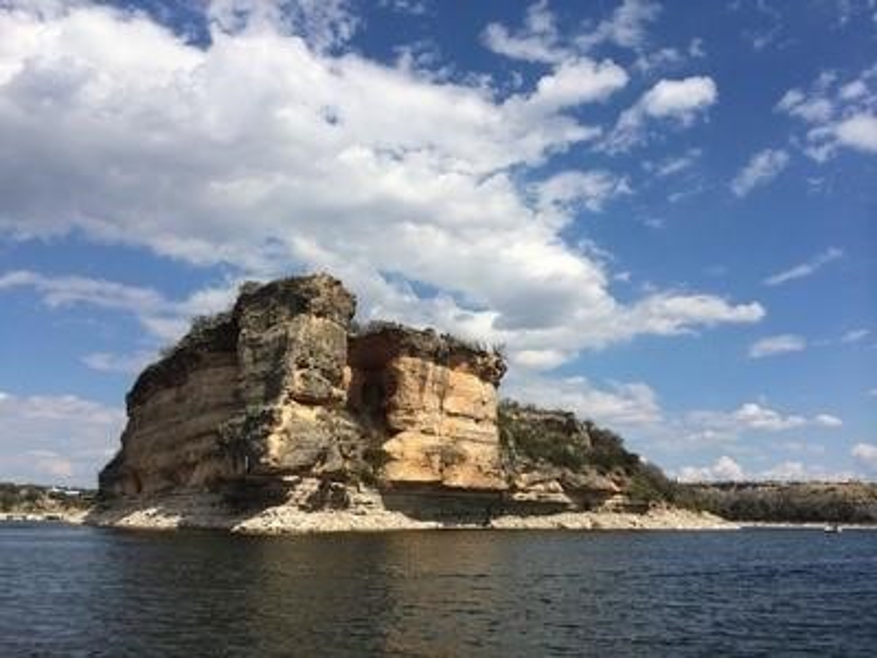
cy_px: 329
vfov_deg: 46.8
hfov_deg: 60.0
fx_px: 760
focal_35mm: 30
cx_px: 438
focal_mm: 4.12
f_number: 2.2
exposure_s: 1/5128
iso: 40
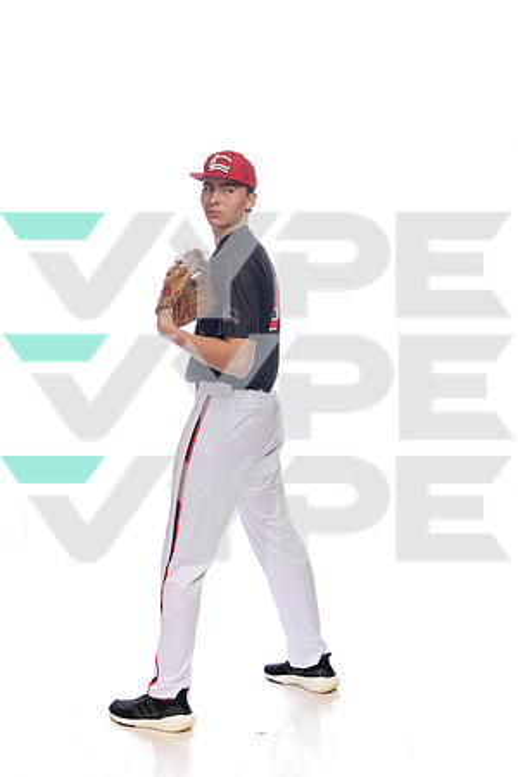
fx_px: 1360
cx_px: 259
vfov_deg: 31.9
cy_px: 388
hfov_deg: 21.6
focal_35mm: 63
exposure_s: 1/250
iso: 800
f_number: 7.1
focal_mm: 63
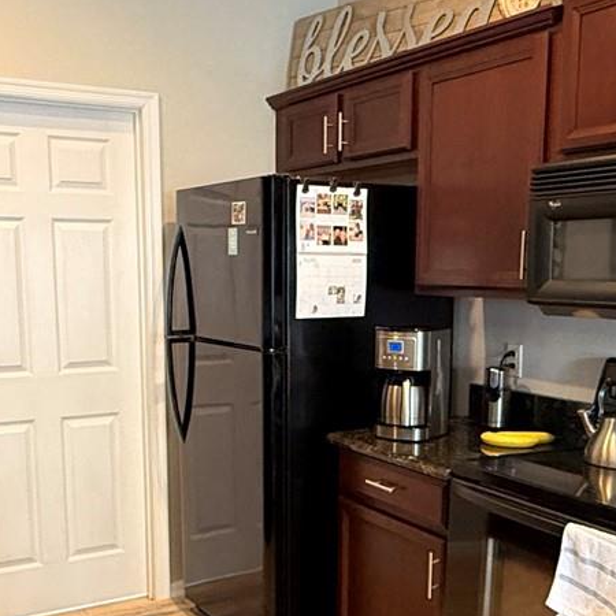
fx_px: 886
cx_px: 300
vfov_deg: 37.8
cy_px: 422
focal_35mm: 44
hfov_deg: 38.3
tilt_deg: -10.3
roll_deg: -0.6
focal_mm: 2.22
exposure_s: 1/60
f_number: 2.2
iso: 400
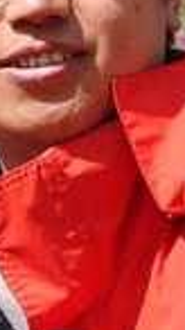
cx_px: 76
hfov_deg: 3.8
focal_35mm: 318
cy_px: 145
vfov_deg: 6.8
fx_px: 2776
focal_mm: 66
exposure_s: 1/320
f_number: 11
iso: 200
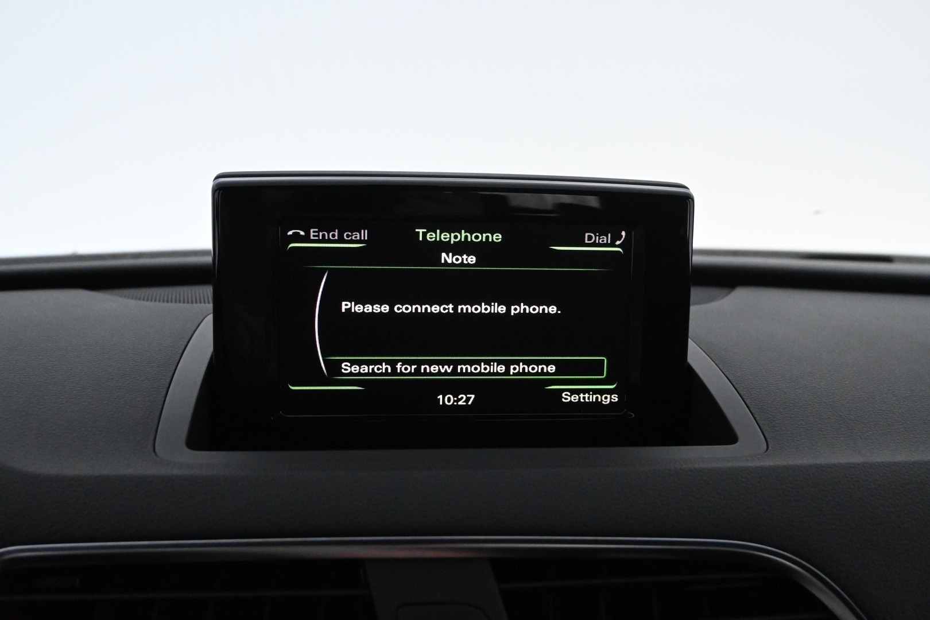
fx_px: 891
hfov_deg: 55.1
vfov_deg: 38.4
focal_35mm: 34
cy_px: 310
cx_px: 465
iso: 6400
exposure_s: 1/160
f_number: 4.5
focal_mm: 23
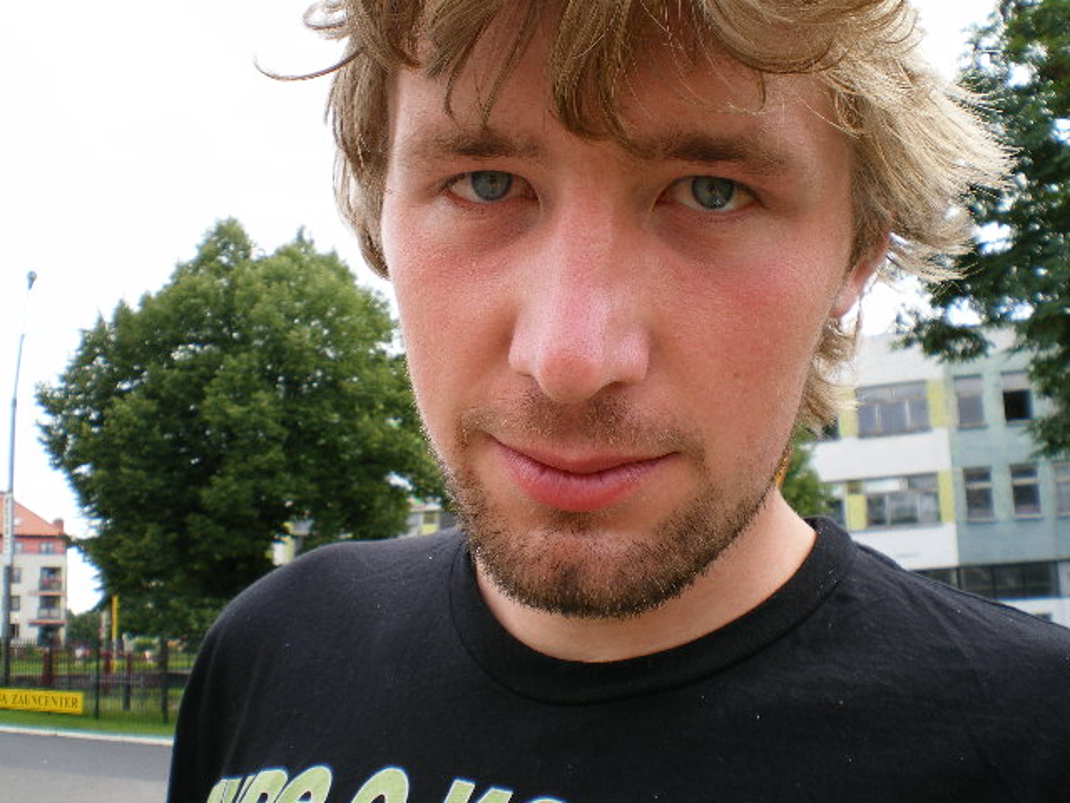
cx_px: 535
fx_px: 1175
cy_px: 402
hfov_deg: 49.0
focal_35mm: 38
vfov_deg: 37.7
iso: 64
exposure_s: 1/100
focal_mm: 6.3
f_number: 4.6
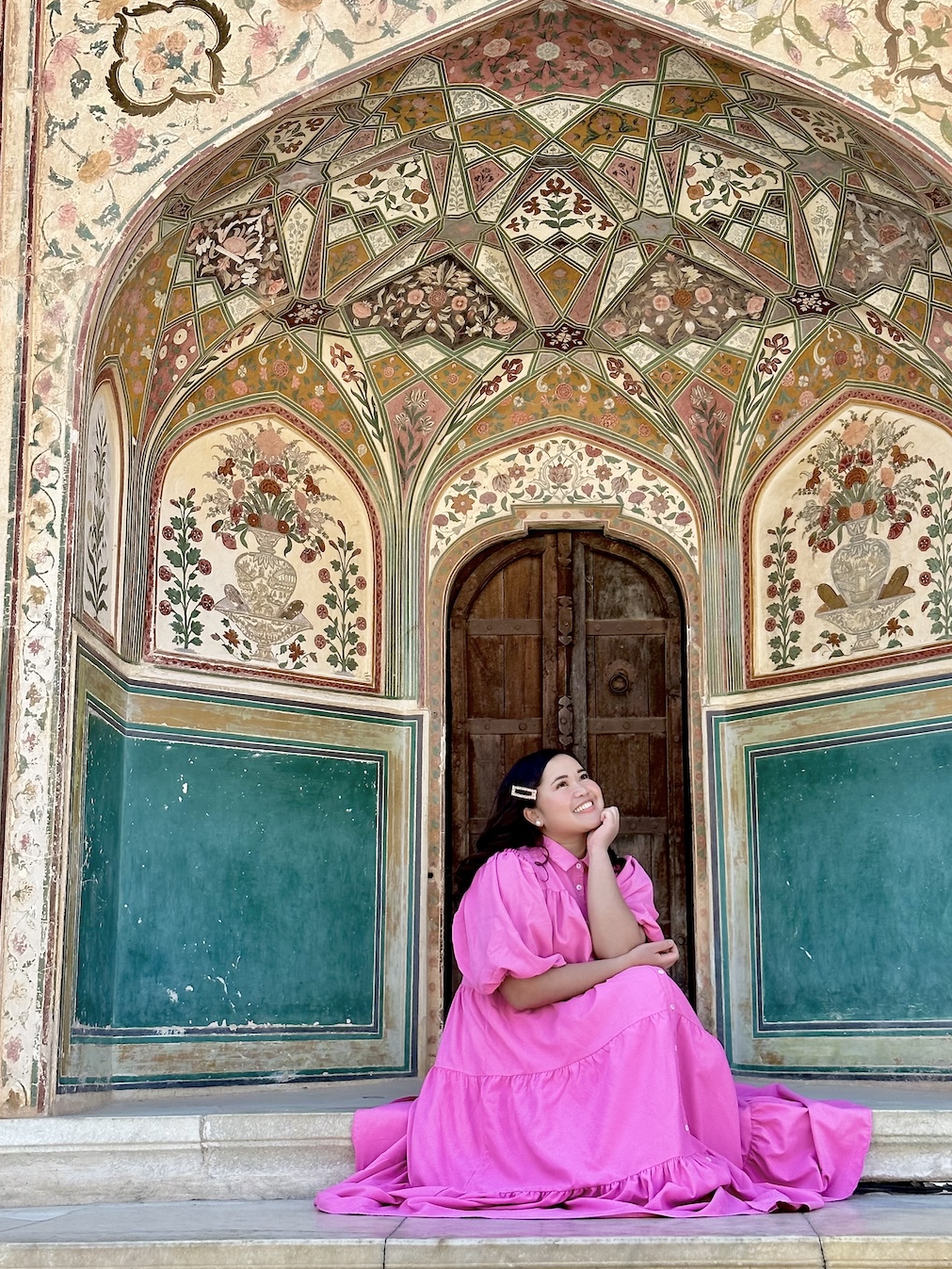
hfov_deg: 25.7
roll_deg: +0.8
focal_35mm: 57
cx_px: 532
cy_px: 621
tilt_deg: +12.9
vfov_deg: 33.8
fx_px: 2089
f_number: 1.78
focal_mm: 6.86
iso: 64
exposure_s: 1/719
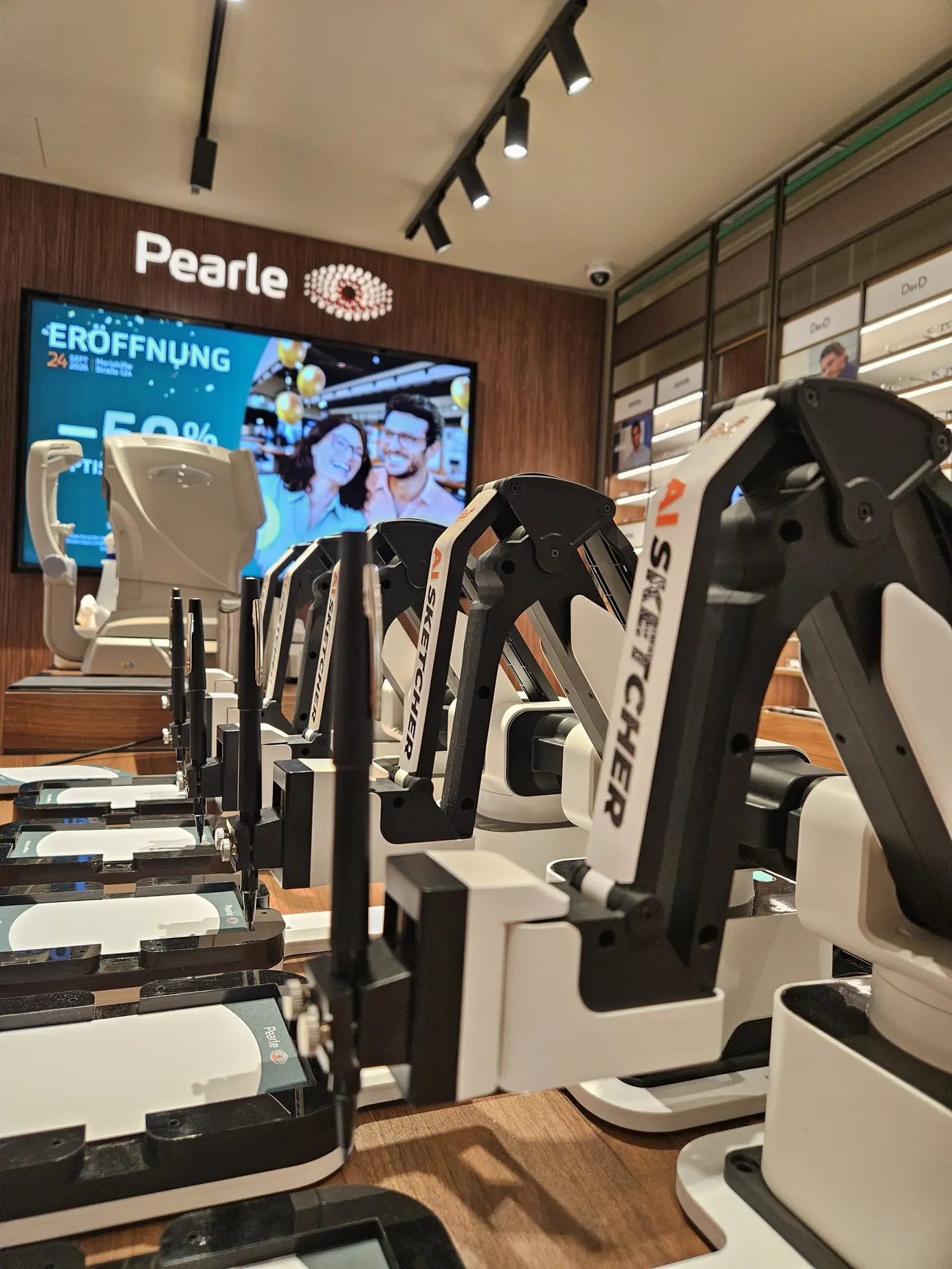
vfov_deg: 73.9
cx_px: 476
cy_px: 634
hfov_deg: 58.9
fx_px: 843
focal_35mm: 23
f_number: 1.8
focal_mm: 5.4
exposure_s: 1/100
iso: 100
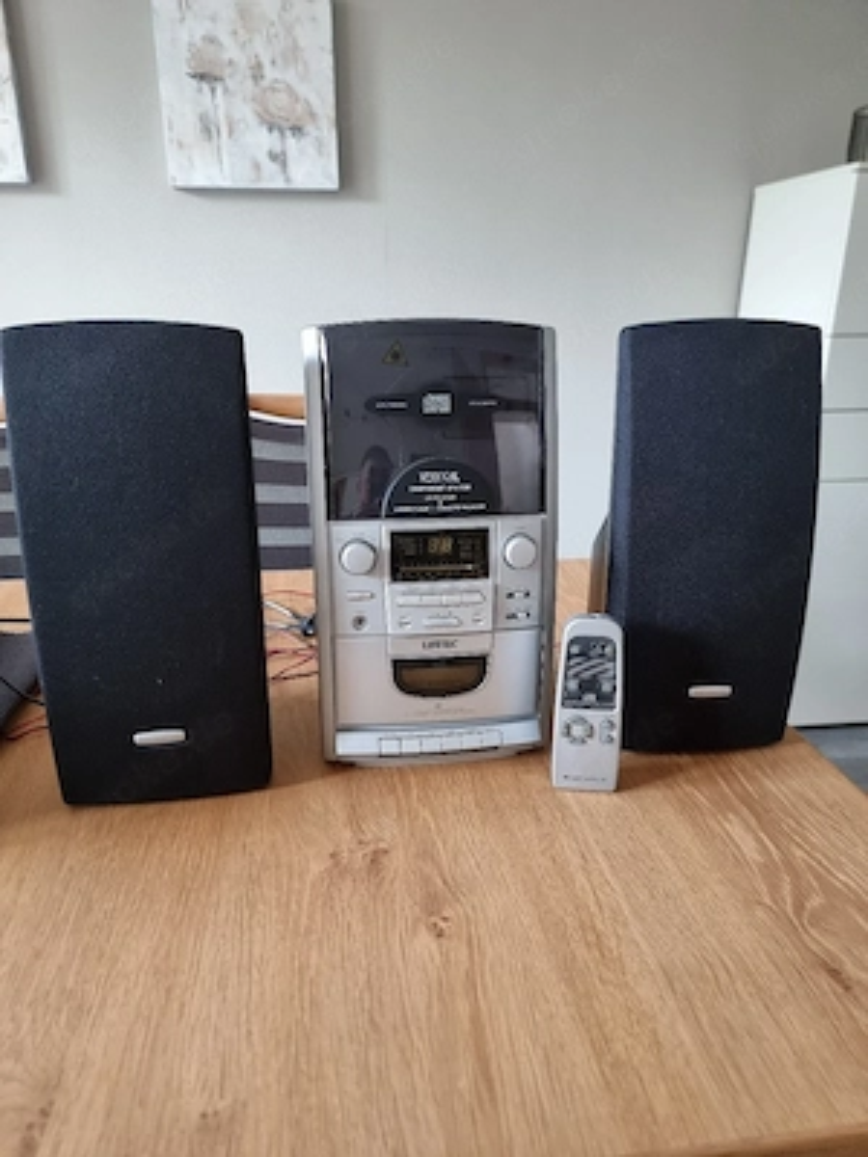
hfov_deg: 56.8
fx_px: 802
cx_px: 434
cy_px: 578
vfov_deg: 71.6
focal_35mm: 24
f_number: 1.8
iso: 640
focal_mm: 6.7
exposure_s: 1/50
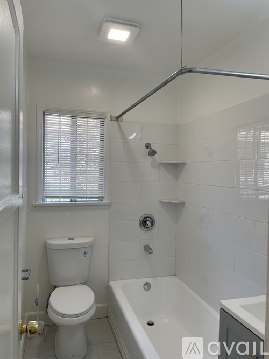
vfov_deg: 67.3
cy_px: 180
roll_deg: -0.3
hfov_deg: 53.0
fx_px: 269
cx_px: 134
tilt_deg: -0.1
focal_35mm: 26
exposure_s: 1/120
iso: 32
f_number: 1.6
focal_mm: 4.2
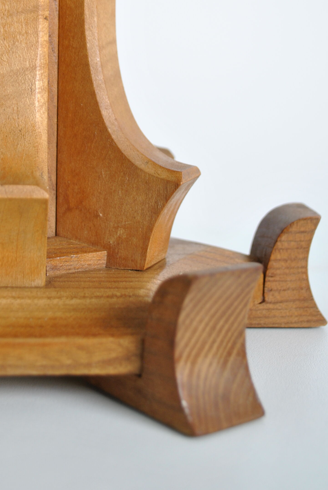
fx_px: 885
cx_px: 109
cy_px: 97
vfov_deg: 30.2
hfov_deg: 20.9
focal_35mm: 65
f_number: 4
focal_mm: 24
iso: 200
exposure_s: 1/30
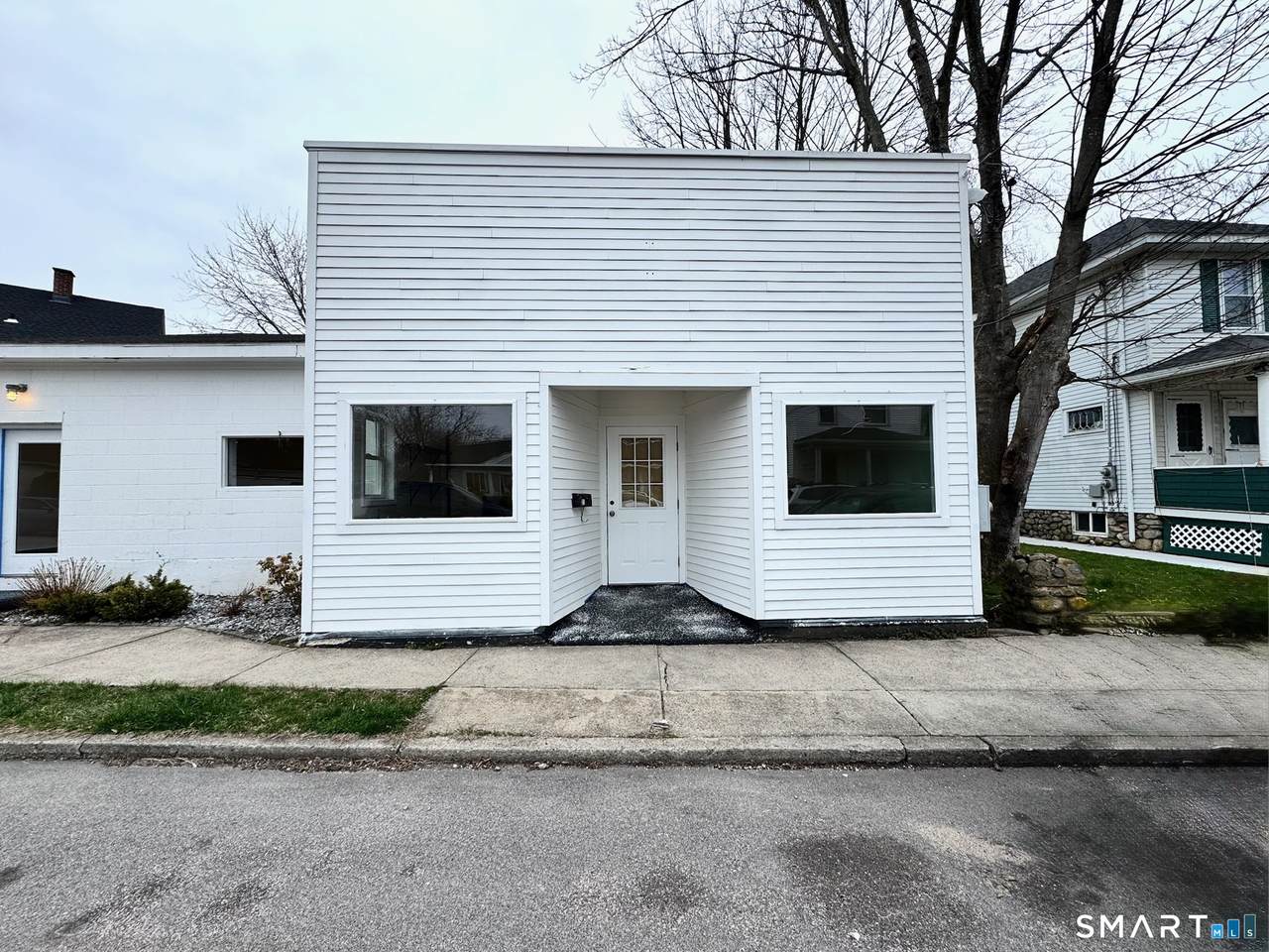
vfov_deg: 85.7
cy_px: 476
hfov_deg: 102.1
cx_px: 634
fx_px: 513
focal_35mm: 14
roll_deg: -0.4
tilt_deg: +2.3
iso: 40
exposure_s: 1/681
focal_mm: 2.22
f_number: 2.2
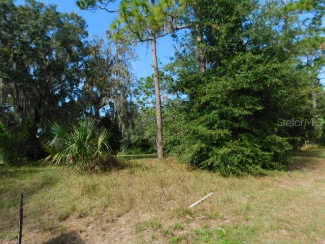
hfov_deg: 73.9
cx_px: 162
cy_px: 122
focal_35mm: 23
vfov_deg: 58.9
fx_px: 216
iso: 125
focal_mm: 4
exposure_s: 1/1000
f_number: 3
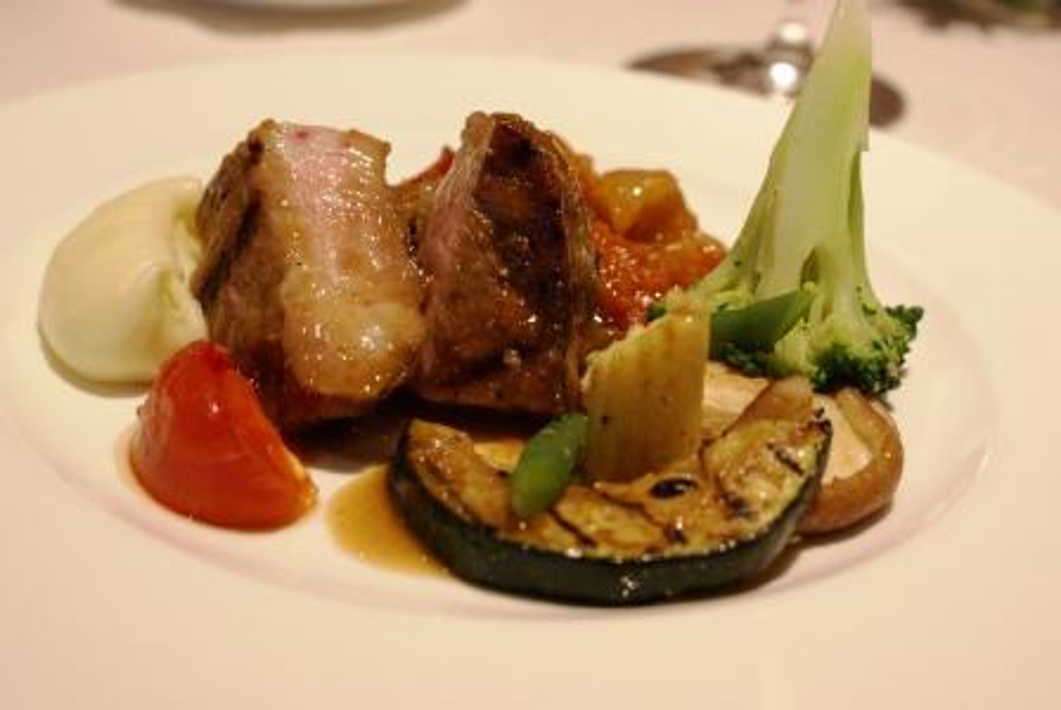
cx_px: 530
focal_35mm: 52
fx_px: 1549
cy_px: 355
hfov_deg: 37.8
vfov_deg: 25.8
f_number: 5.6
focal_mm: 35
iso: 400
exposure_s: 1/30
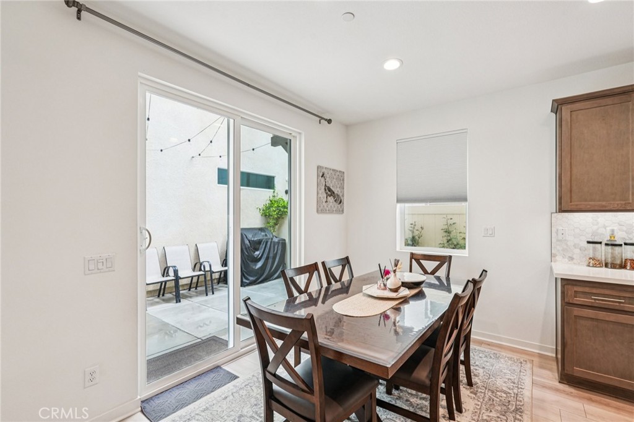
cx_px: 317
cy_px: 211
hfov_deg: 96.8
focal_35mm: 16
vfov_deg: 73.7
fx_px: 282
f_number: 8
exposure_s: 1/45
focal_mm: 16
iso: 400
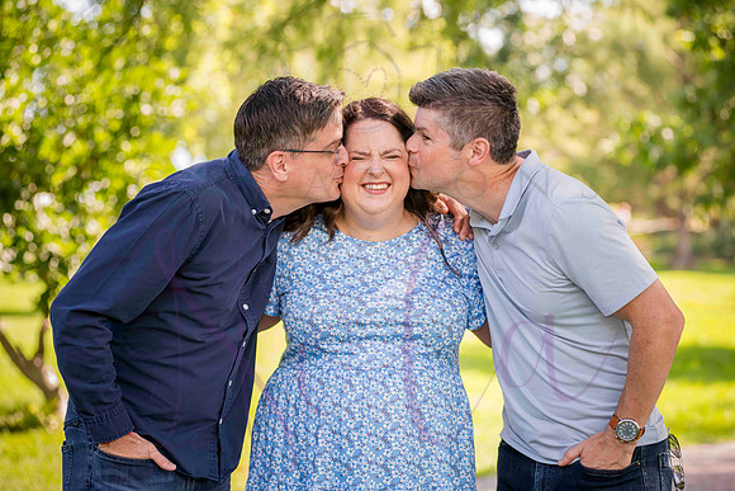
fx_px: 1879
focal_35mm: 92
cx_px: 368
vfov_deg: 14.9
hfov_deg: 22.1
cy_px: 246
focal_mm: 92
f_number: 4
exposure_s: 1/320
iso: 400
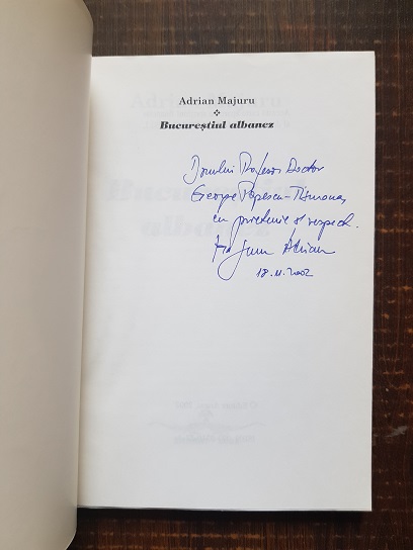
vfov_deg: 67.3
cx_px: 206
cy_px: 275
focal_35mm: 26
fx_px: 414
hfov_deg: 53.1
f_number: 1.7
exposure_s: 1/29
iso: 200
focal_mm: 4.3
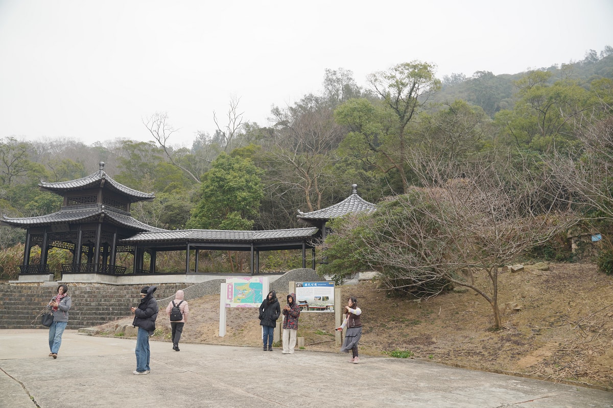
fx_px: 477
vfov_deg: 46.4
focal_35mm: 28
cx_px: 306
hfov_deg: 65.5
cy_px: 204
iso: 100
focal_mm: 28
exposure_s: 1/200
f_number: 4.5
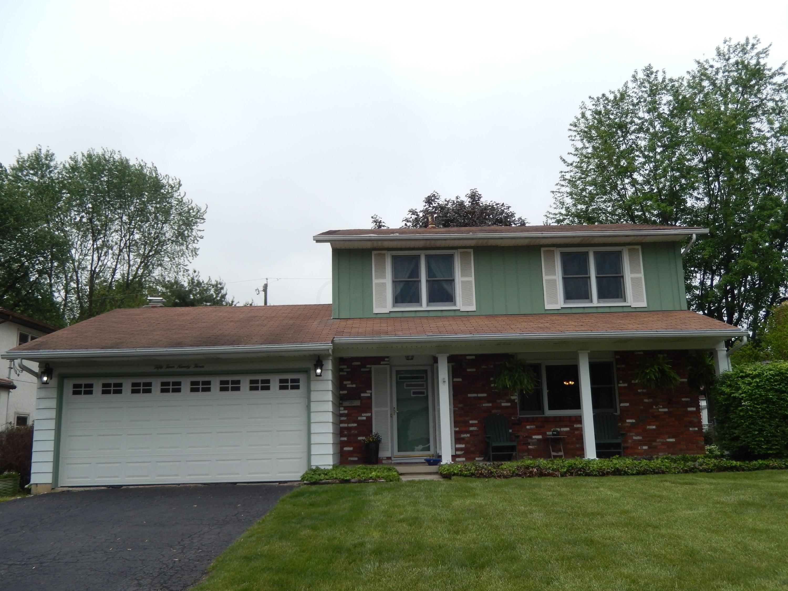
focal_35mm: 32
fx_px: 728
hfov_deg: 56.8
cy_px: 296
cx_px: 394
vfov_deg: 44.2
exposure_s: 1/800
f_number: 3.8
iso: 125
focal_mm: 5.7
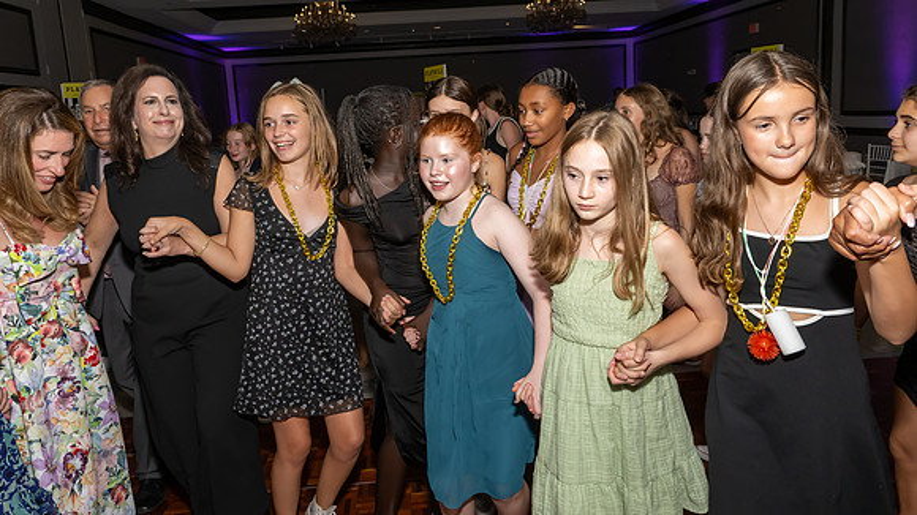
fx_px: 637
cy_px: 210
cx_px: 458
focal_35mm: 26
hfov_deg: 71.5
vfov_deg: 43.9
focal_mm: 17
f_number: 8
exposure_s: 1/250
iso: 1000
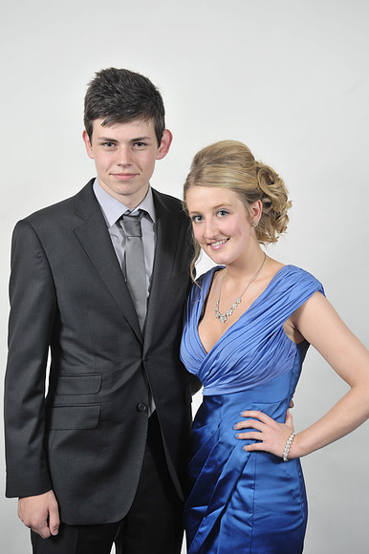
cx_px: 184
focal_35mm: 65
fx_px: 1000
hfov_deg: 20.9
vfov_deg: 31.0
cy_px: 277
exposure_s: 1/160
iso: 1000
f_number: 7.1
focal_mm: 65
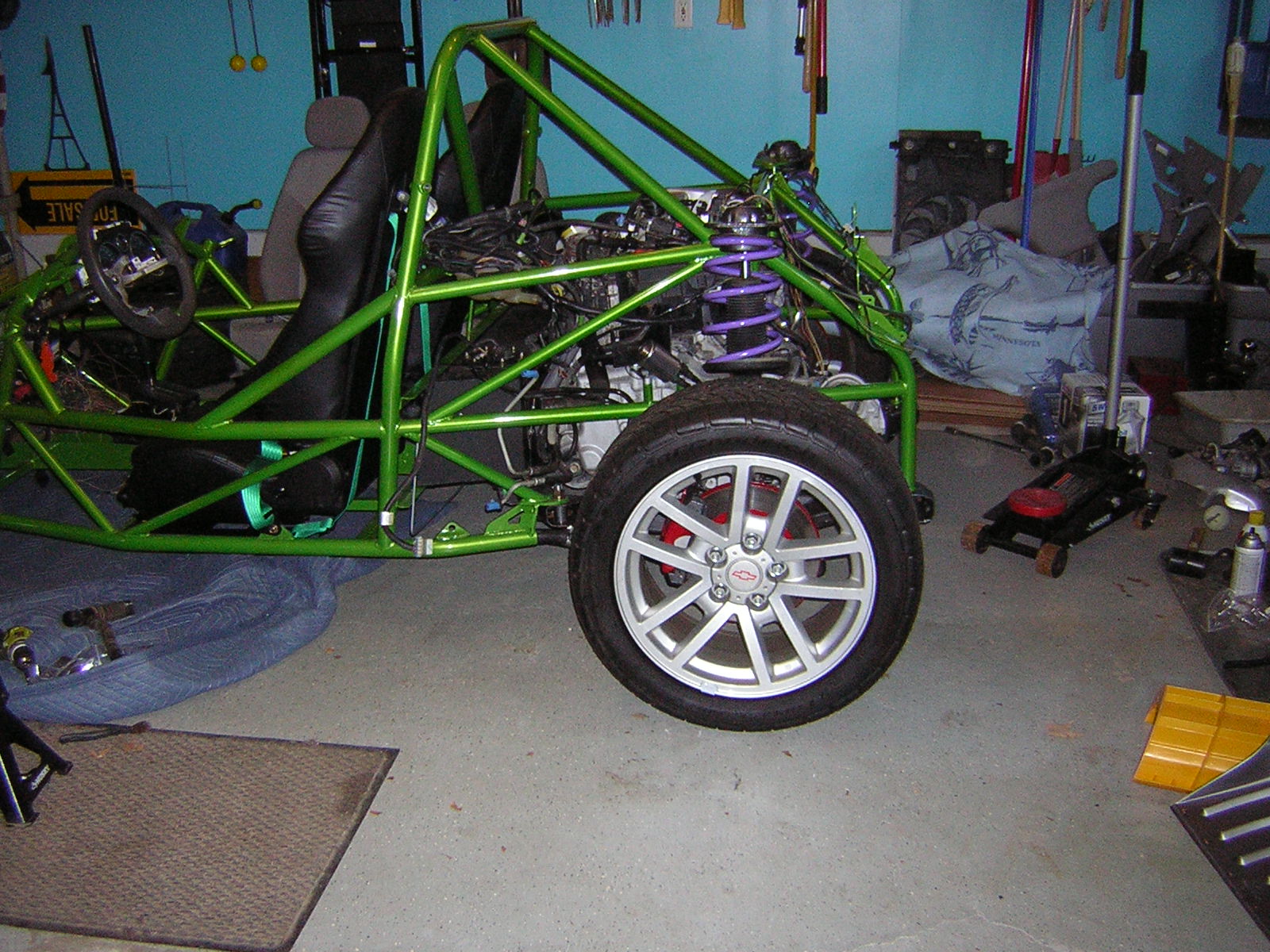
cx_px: 635
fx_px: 1321
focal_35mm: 36
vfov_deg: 39.7
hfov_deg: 51.4
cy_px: 476
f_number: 2.6
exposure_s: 1/60.1
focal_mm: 4.7
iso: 147
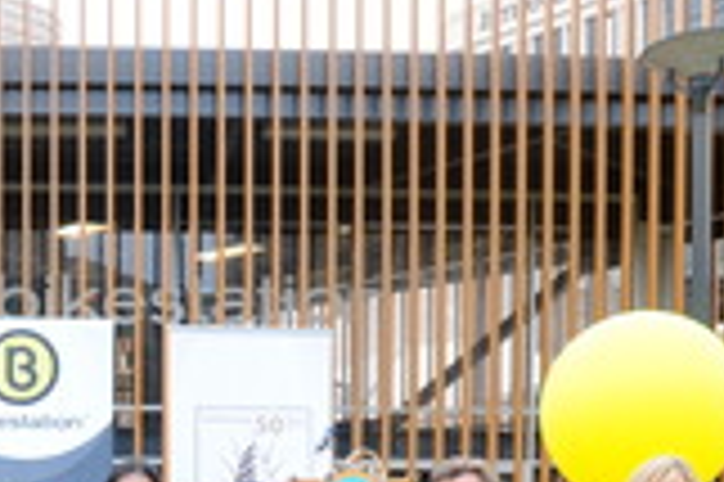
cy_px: 577
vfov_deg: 21.7
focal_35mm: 58
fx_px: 1165
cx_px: 121
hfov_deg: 33.3
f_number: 11
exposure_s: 1/80
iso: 400
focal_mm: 17
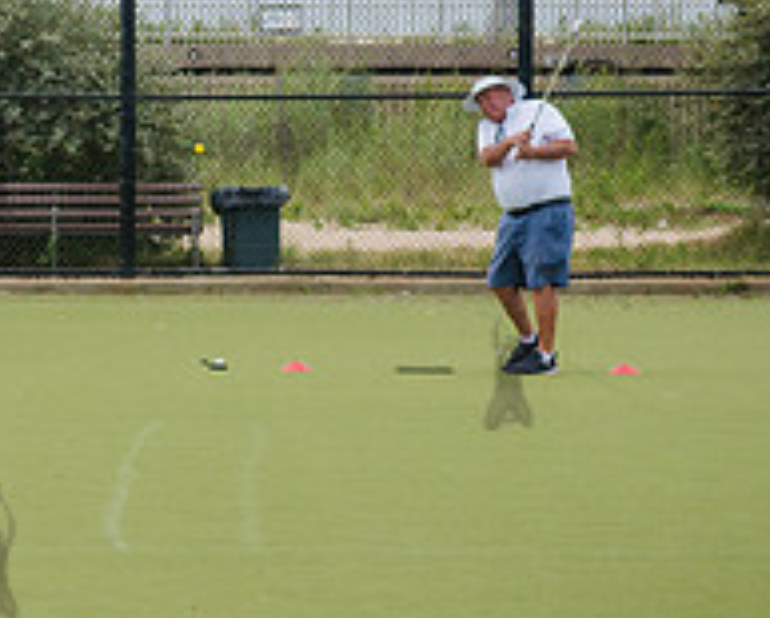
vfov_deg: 5.2
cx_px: -206
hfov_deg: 6.4
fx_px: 6870
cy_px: 134
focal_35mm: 301
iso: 250
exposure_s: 1/1600
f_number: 4
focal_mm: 86
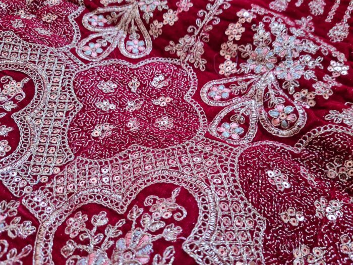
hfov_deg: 67.3
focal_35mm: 26
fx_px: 265
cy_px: 132
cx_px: 176
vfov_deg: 53.1
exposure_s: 1/60
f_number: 1.8
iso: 200
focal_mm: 5.4
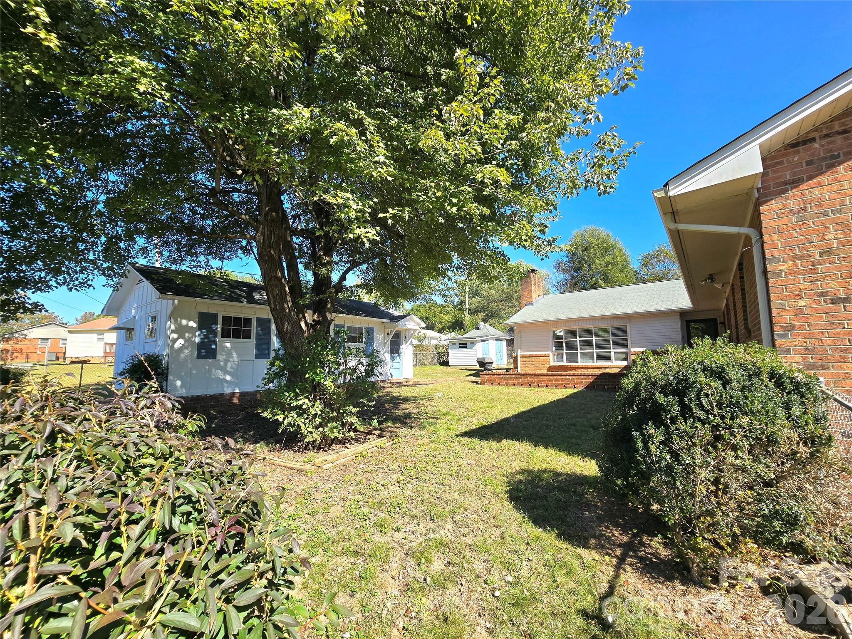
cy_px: 320
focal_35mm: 13
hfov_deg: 106.2
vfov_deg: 89.9
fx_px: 320
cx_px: 426
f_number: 2.2
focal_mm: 2.2
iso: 50
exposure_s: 1/1000
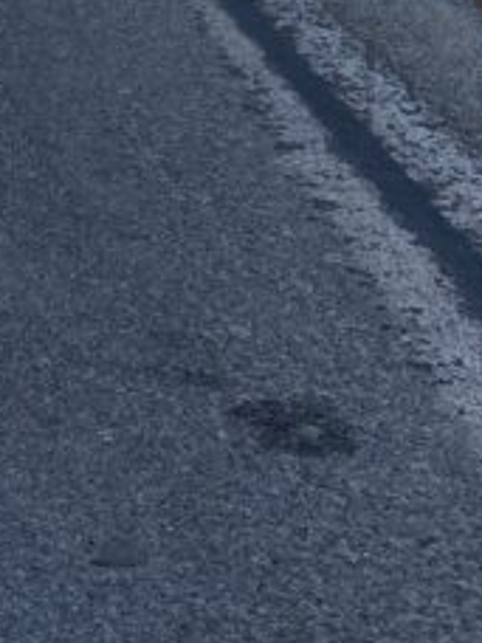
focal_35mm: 117
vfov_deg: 14.5
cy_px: -564
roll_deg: +0.0
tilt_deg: +2.7
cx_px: -245
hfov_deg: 12.1
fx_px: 2172
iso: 32
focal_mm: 4.25
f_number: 1.8
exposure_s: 1/473
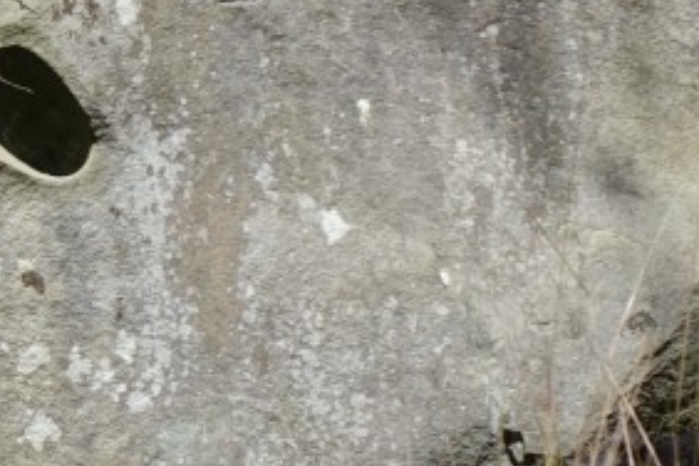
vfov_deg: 3.5
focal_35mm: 396
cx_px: -523
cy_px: 40
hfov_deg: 5.1
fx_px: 7688
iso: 100
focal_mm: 25.23
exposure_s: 1/500
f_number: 4
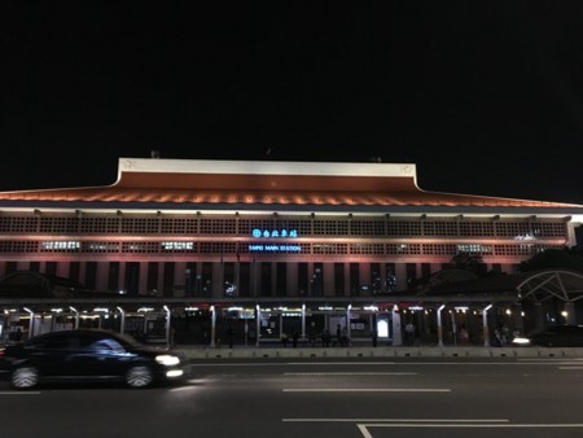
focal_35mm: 29
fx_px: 489
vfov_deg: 48.3
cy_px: 219
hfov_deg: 61.6
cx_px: 292
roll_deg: -0.6
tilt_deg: +13.7
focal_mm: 4.15
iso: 200
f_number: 2.2
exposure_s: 1/15
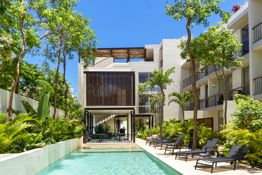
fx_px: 204
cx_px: 131
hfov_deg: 65.5
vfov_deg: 46.4
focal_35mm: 28
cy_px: 88
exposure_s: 1/400
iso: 320
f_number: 9
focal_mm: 28
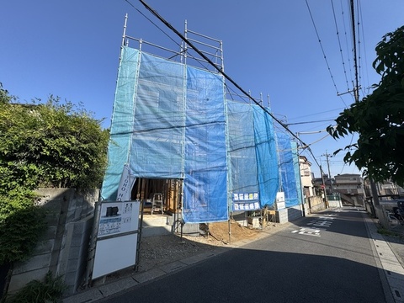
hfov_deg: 102.1
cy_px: 152
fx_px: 163
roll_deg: +0.9
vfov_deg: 85.7
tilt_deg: +14.5
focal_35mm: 14
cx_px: 202
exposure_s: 1/1976
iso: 50
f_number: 2.2
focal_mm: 2.22
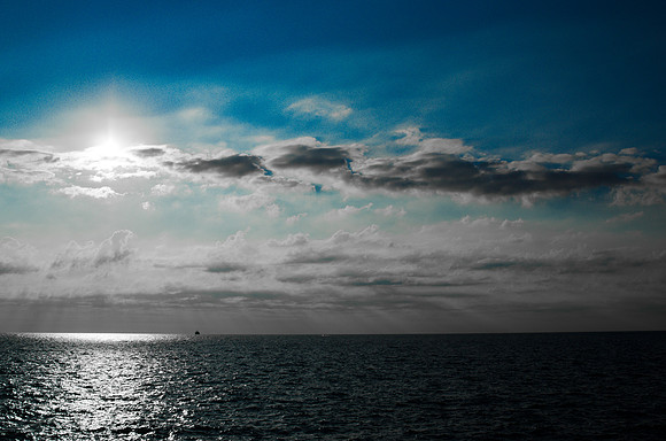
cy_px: 220
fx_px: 665
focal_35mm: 36
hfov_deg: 53.2
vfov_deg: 36.7
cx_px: 333
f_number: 5.6
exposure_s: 1/8000
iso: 100
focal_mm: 24
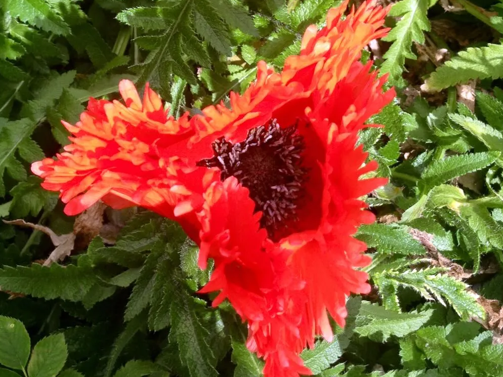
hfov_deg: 54.0
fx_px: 494
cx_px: 247
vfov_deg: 41.8
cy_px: 193
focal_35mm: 34
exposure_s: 1/645
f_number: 2.4
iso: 50
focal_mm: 4.12
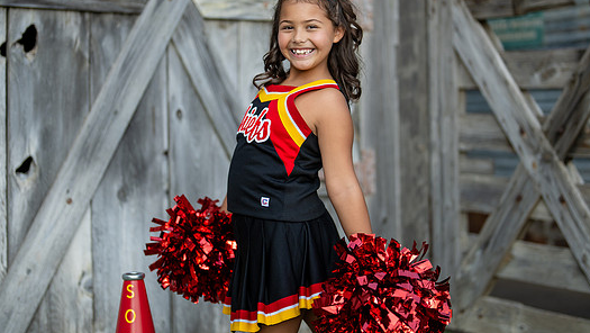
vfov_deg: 17.5
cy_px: 124
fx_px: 1080
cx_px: 295
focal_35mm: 69
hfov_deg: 30.6
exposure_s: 1/2000
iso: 125
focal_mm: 50
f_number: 1.2
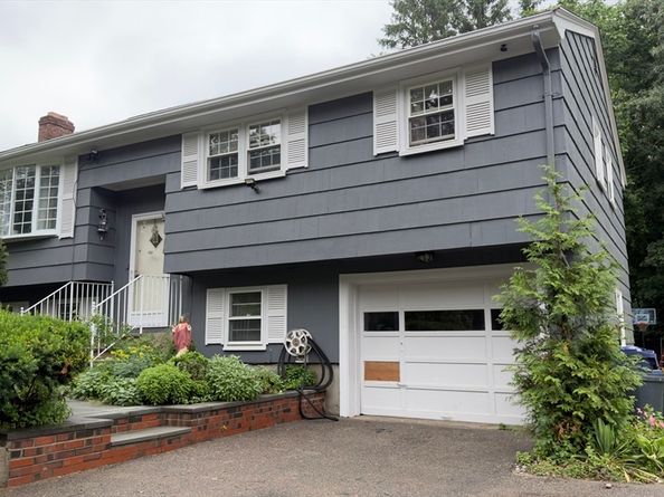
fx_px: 460
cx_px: 332
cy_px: 248
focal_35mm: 24
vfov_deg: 56.8
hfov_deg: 71.6
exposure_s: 1/901
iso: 100
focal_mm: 6.76
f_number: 1.78
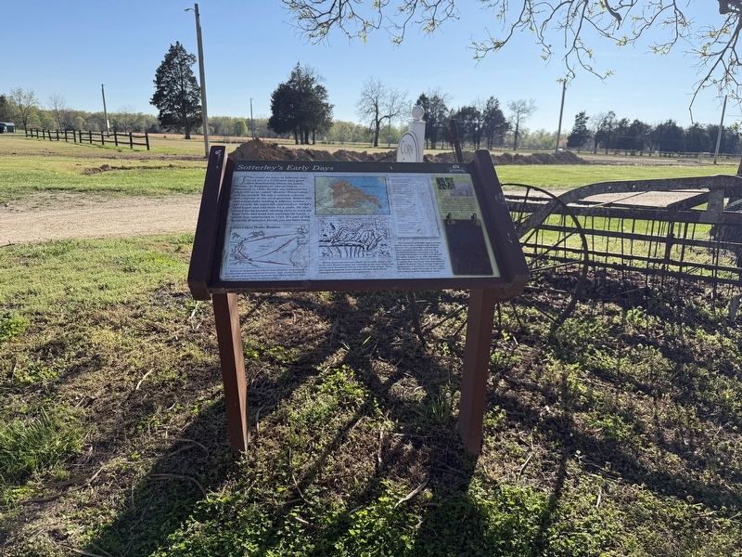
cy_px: 278
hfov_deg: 71.6
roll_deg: -3.4
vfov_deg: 56.8
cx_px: 371
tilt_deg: -9.8
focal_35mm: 24
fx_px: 514
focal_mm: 6.76
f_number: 1.78
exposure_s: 1/2525
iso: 80
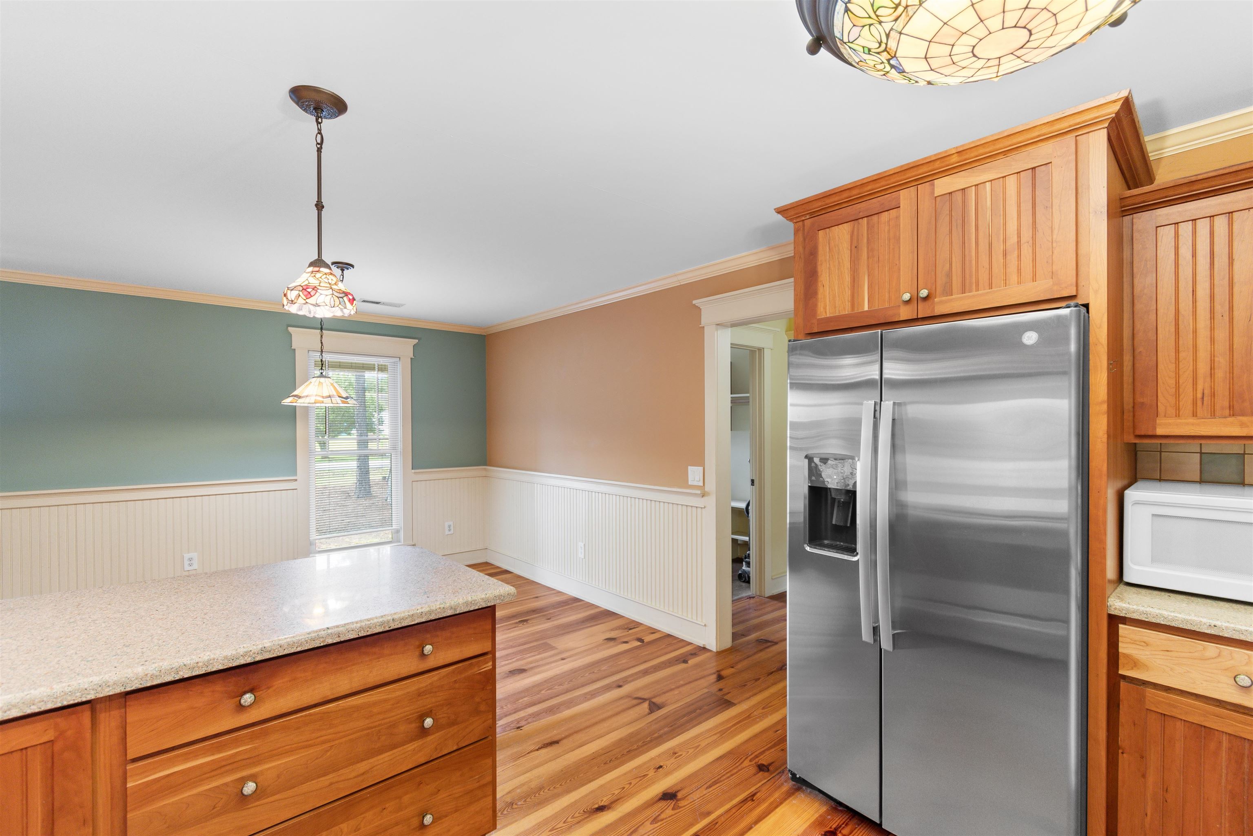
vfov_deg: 77.3
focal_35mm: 15
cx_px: 626
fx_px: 522
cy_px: 418
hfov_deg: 100.4
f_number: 4.5
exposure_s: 1
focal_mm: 10
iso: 100
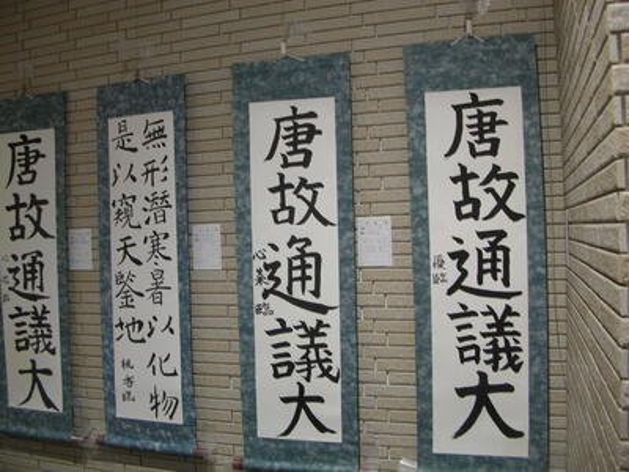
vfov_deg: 40.7
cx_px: 314
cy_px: 236
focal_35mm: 35
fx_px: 636
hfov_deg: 52.6
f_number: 2.8
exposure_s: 1/6.1
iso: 64
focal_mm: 5.8
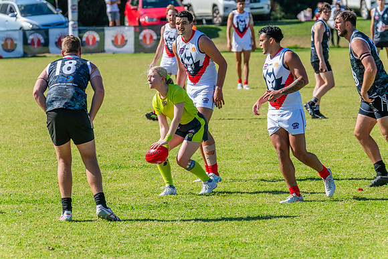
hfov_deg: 5.4
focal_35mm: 385
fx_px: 4147
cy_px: 129
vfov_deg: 3.6
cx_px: 194
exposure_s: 1/1600
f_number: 13
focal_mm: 380
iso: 1600
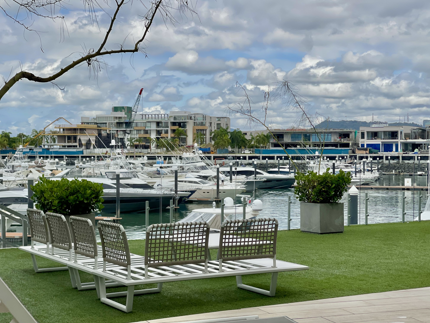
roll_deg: -0.2
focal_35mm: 65
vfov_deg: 22.6
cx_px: 218
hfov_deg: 29.8
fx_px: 807
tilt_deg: -0.4
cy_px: 161
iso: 32
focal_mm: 7.5
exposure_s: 1/1727
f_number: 2.2
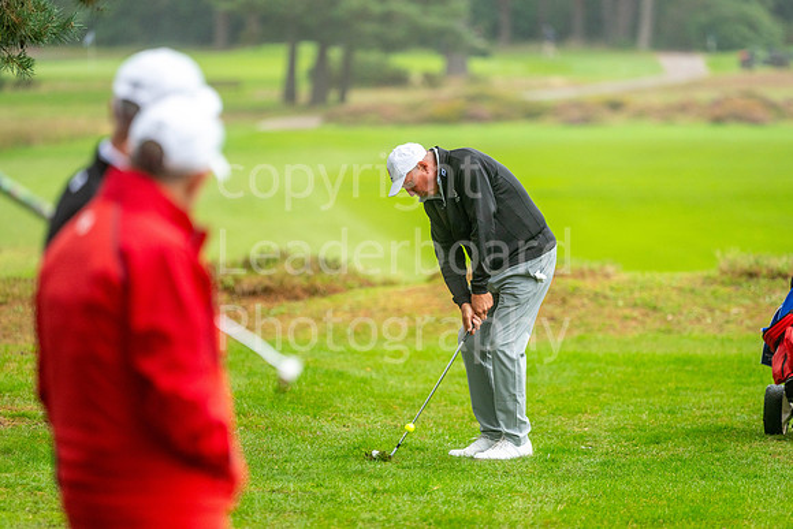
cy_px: 264
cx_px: 396
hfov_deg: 6.9
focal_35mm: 300
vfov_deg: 4.6
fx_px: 6610
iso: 800
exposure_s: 1/800
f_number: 4
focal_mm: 300
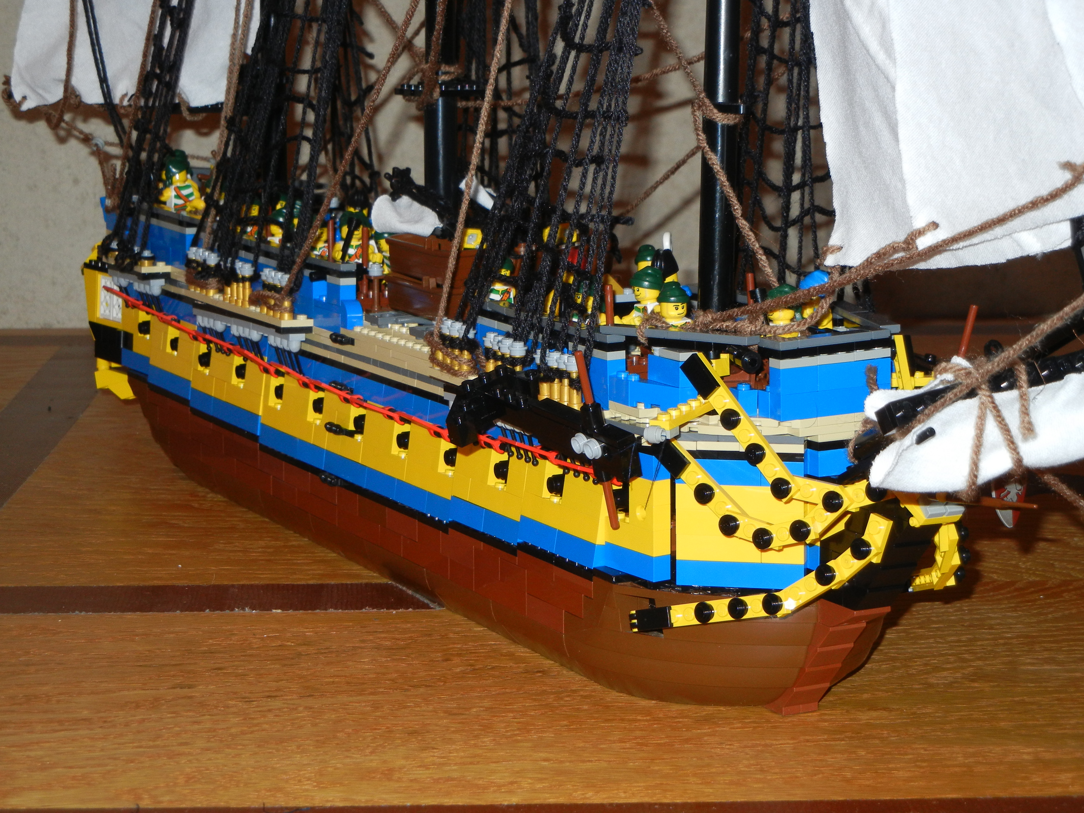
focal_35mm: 89
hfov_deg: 22.0
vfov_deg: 16.6
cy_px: 406
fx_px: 2787
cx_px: 542
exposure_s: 1/30
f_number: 4.4
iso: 200
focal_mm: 16
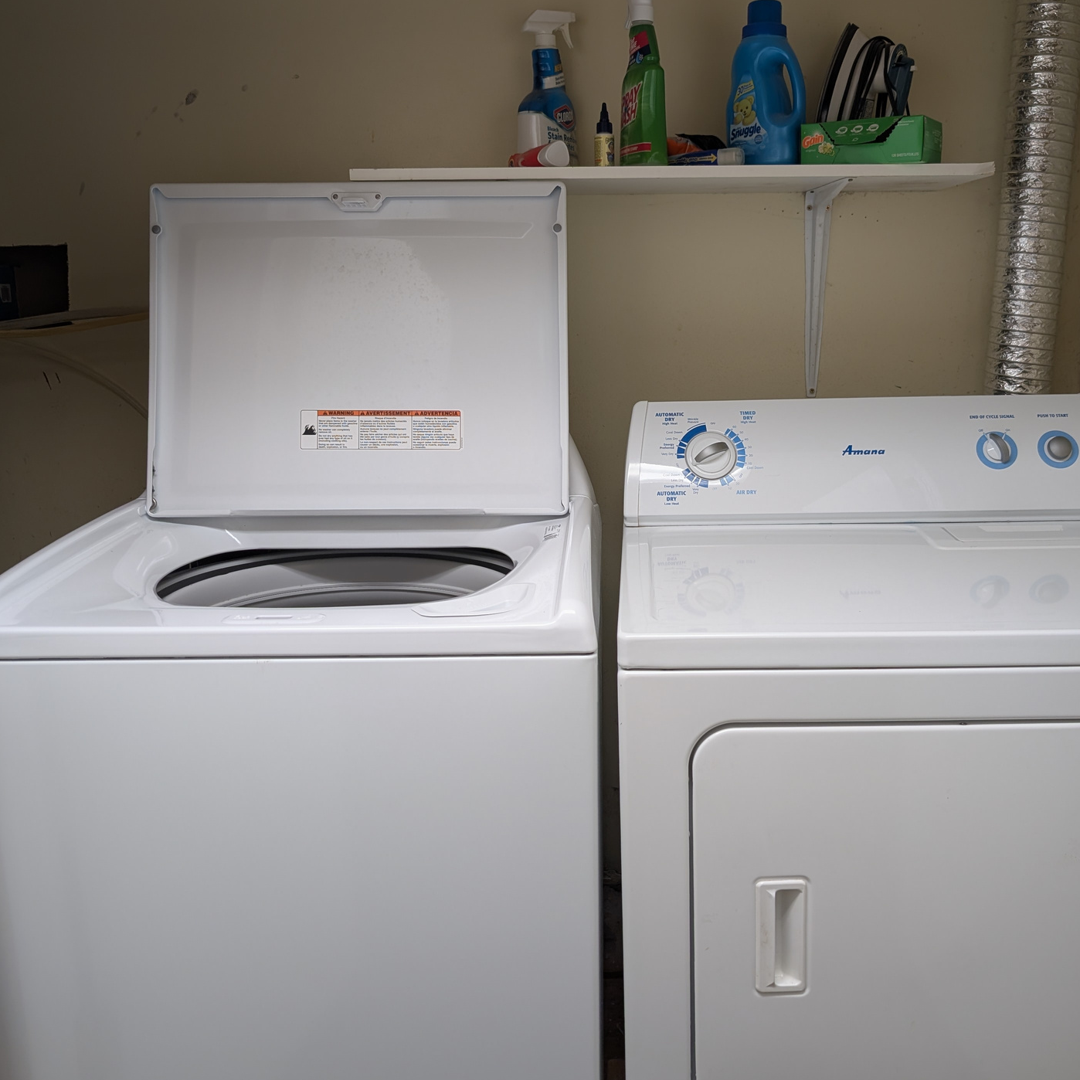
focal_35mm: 31
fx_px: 1094
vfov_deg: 52.5
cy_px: 517
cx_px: 639
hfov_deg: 52.2
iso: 90
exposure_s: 1/60
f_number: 1.68
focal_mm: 6.9
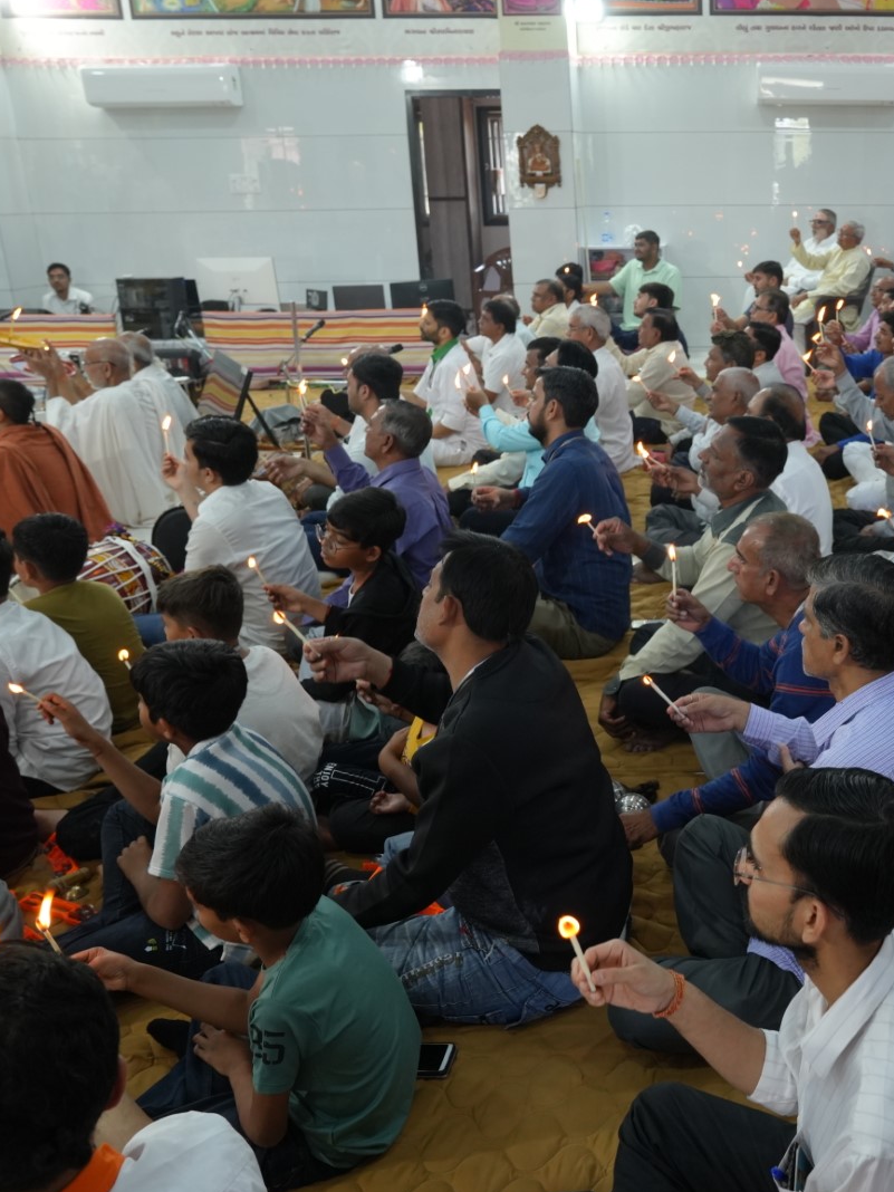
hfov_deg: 37.4
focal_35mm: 35
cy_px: 595
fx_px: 1205
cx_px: 842
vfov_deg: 52.6
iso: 1600
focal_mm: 24
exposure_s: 1/125
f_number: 4.5
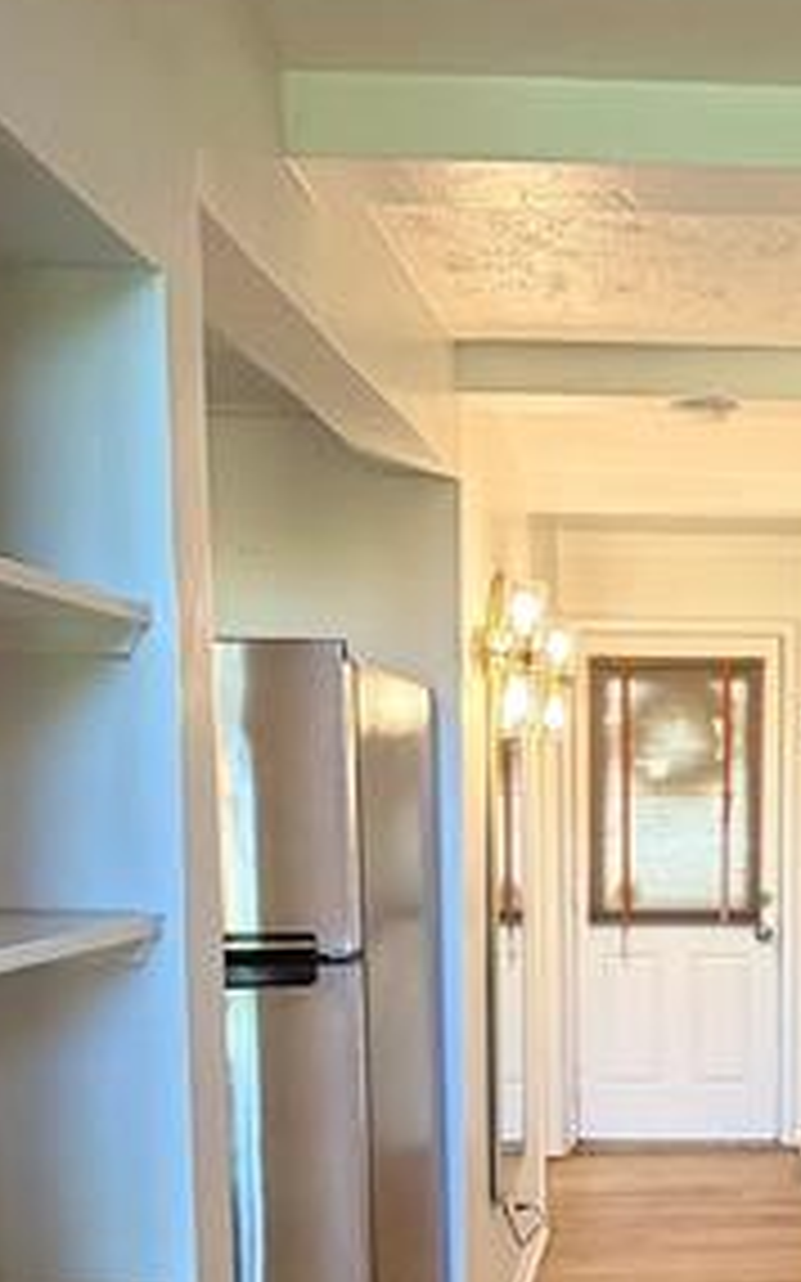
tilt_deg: -6.4
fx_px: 1398
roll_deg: -0.3
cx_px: 778
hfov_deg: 30.0
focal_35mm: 40
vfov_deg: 47.7
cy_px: 940
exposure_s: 1/120
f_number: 2.2
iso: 200
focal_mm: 2.22
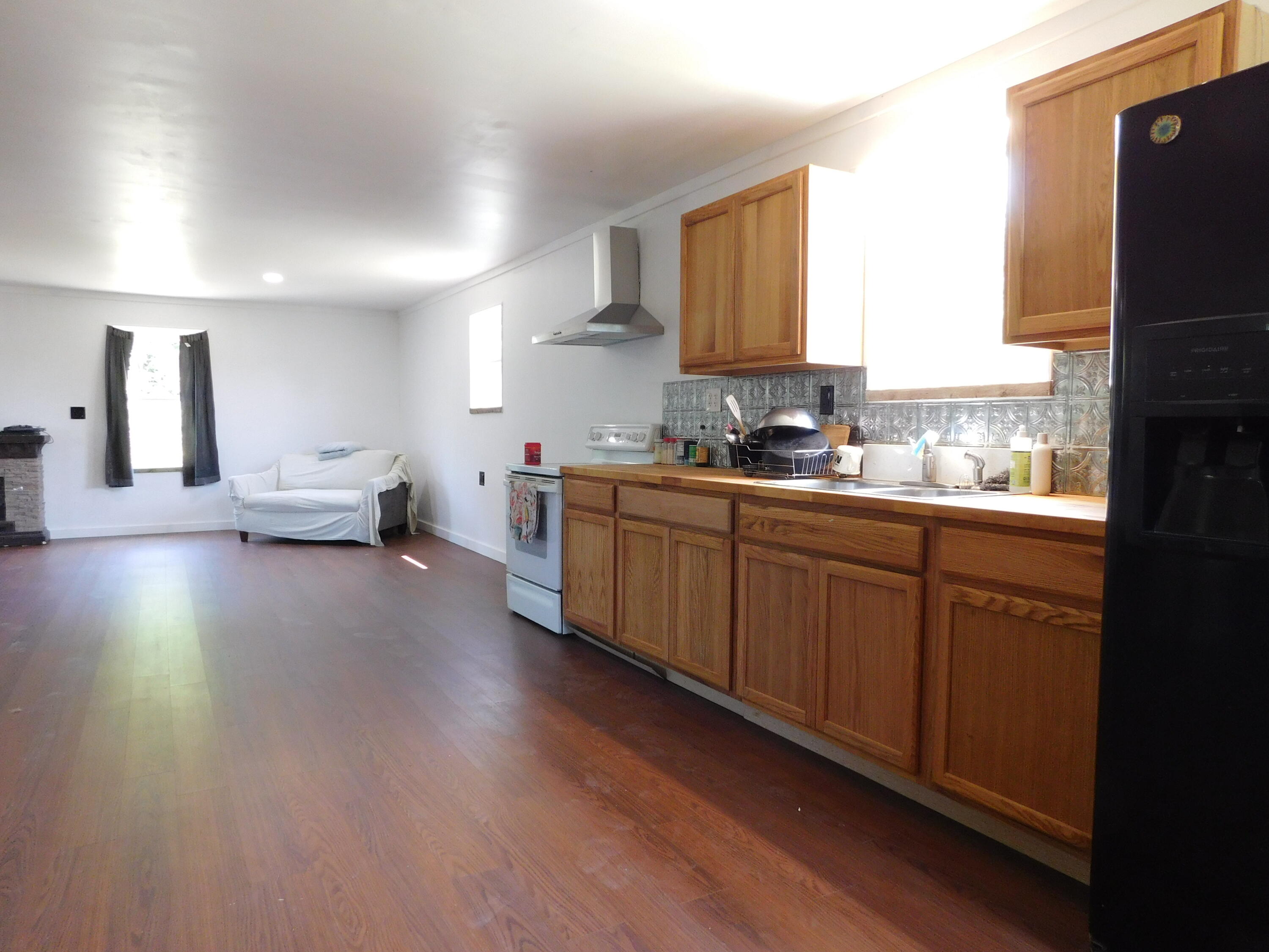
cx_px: 634
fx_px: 843
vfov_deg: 58.9
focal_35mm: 23
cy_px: 476
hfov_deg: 73.9
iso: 250
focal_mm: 4
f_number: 3
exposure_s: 1/30
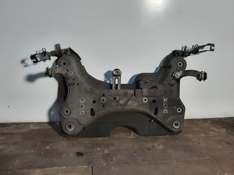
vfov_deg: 51.4
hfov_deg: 65.3
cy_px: 88
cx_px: 117
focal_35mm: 27
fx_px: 183
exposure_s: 1/50
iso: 160
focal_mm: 2.91
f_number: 1.9
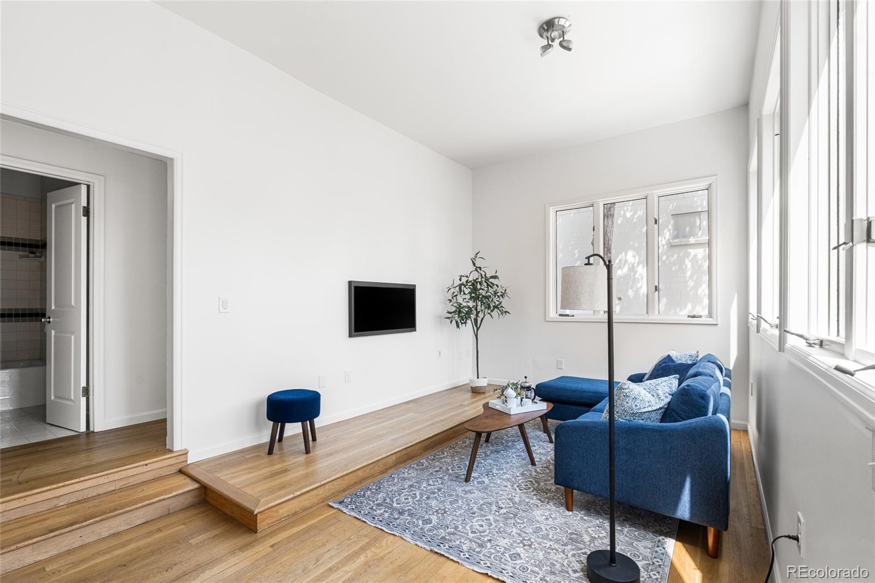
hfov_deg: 96.7
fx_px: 389
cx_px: 438
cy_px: 292
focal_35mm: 16
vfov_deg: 73.7
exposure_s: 1/20
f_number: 8
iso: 160
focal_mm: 16
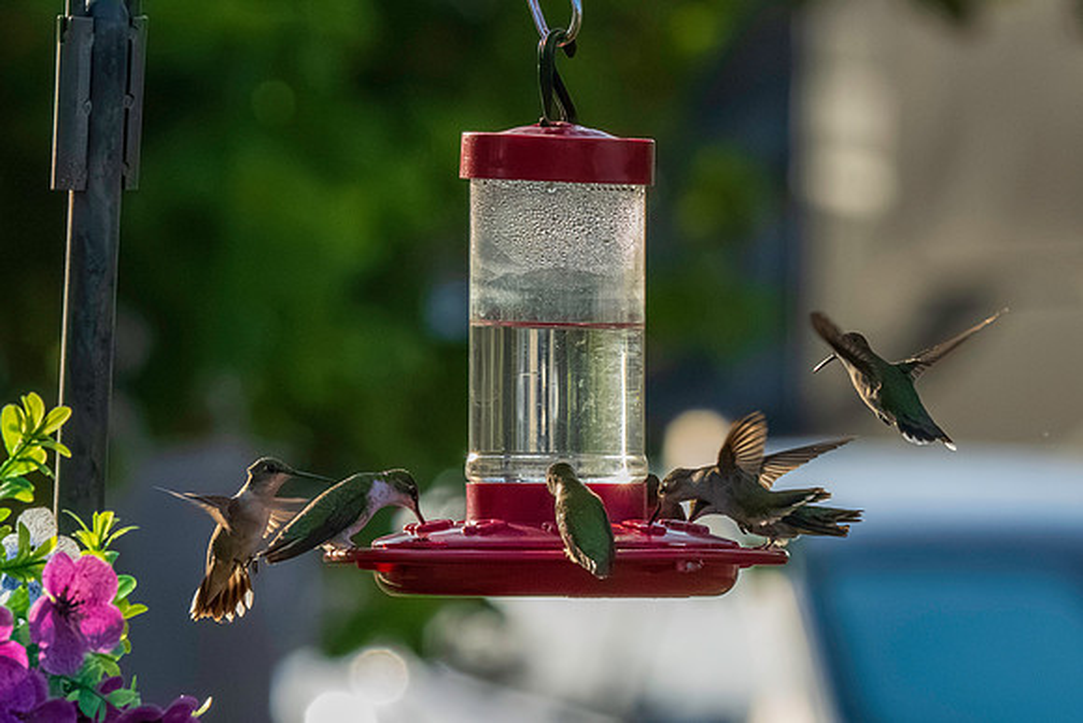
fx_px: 26751
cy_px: 195
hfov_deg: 2.3
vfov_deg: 1.5
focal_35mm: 889
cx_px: 599
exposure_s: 1/2500
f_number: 13
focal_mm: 370
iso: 8000
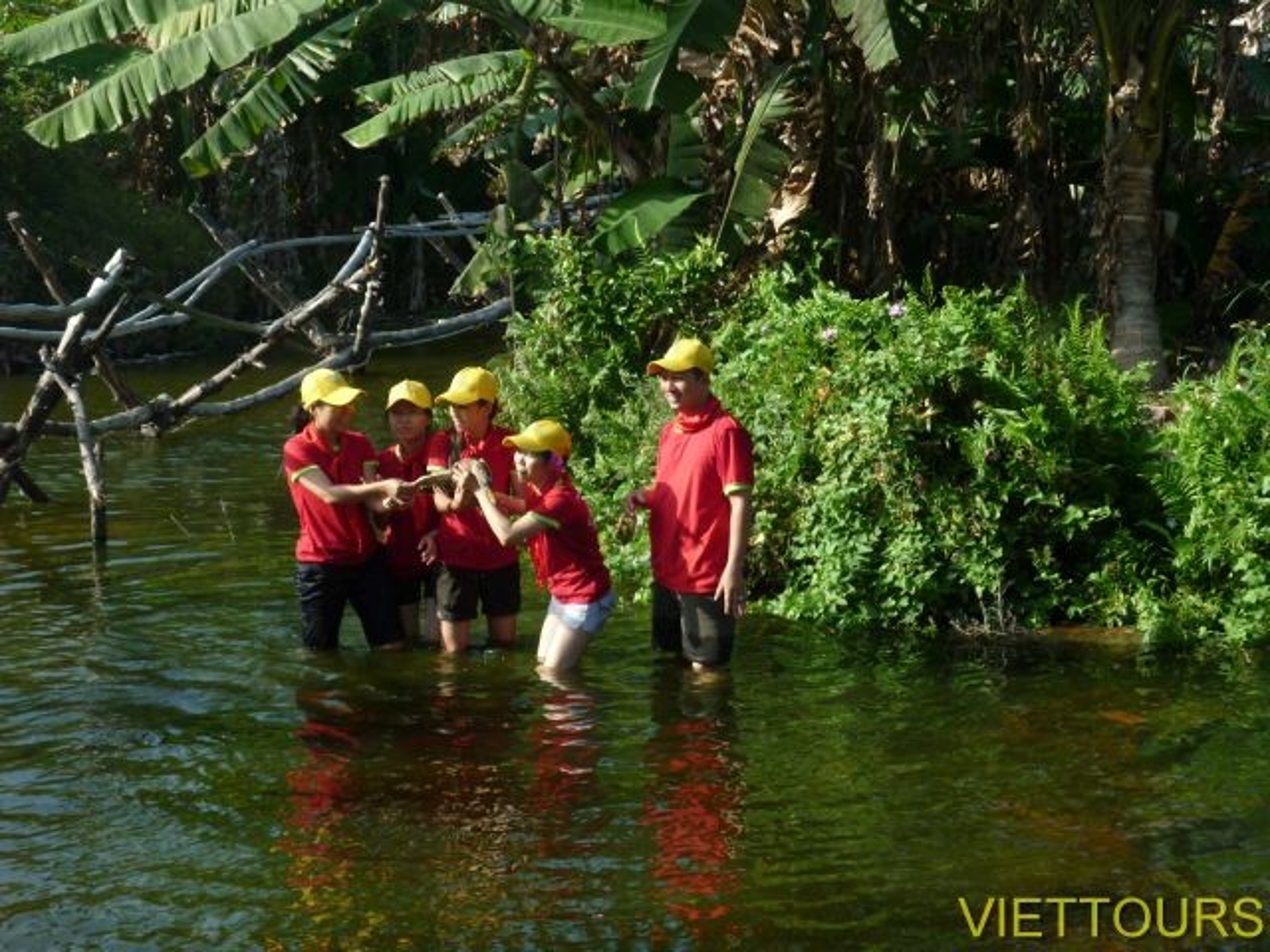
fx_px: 2531
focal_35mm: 69
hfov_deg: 28.2
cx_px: 635
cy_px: 476
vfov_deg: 21.3
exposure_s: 1/320
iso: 80
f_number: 3.9
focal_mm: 11.4
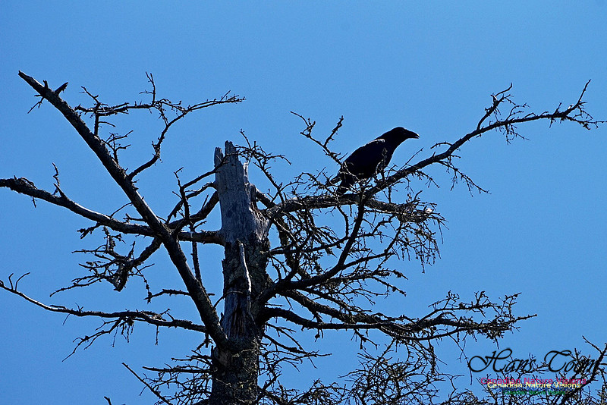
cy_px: 202
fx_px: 5313
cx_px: 304
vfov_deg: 4.4
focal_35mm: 315
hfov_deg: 6.5
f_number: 10
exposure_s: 1/1600
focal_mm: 210
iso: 800
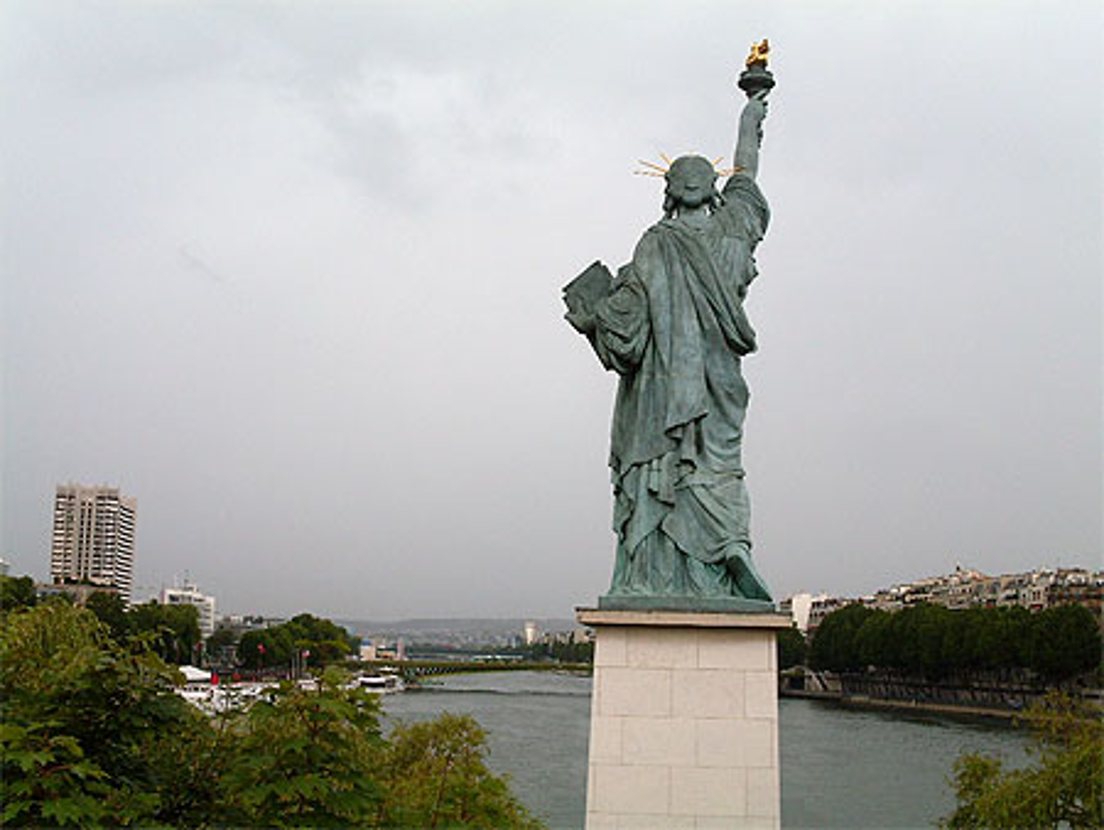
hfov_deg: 38.9
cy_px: 415
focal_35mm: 49
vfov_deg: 29.7
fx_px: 1564
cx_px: 552
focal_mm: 8.1
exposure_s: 1/250
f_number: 3.1
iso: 80
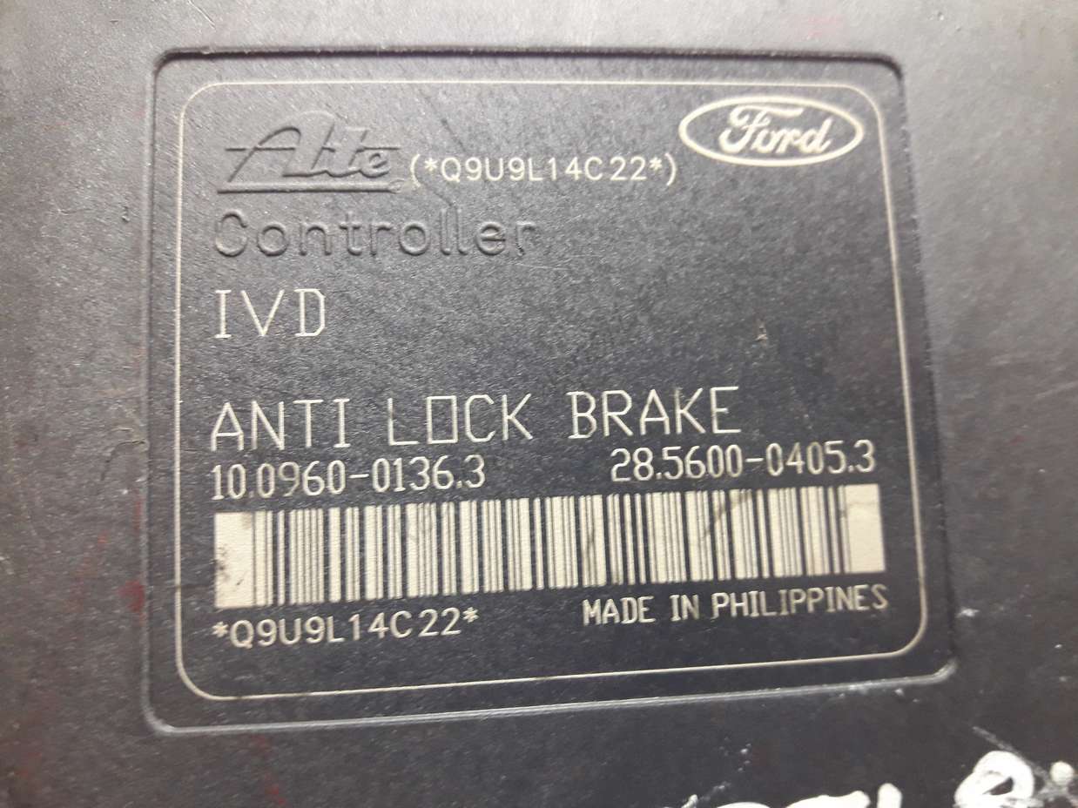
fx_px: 872
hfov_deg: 63.5
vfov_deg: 49.7
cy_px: 404
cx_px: 539
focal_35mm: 28
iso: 160
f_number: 1.9
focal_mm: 3.7
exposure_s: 1/17
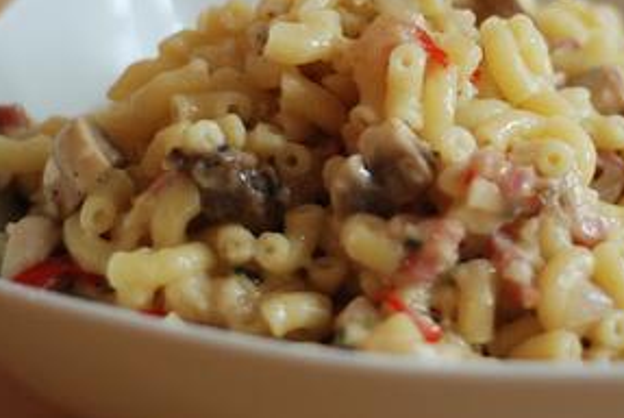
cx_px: 504
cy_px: 15
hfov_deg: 13.0
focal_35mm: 157
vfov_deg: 8.7
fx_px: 2724
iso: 400
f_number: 1.8
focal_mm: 50
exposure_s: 1/60
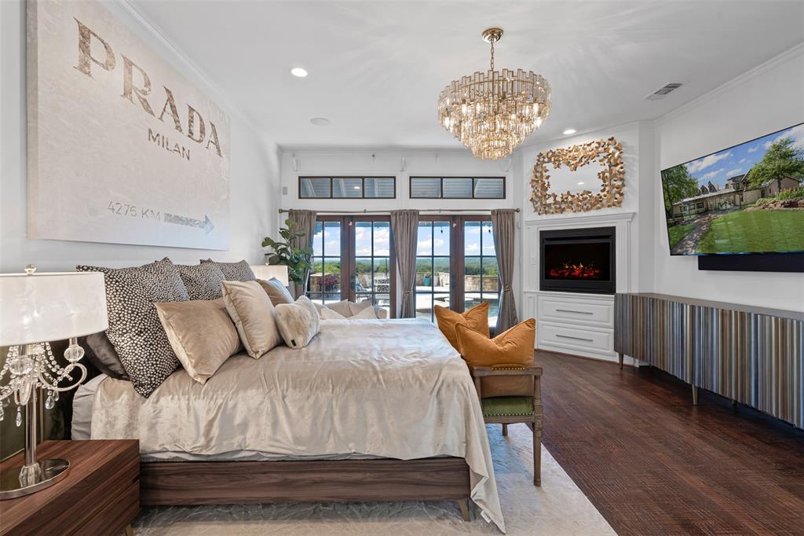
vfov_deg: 73.7
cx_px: 402
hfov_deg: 96.8
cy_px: 268
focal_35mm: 16
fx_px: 357
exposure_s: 1/6
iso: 160
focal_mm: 16
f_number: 9
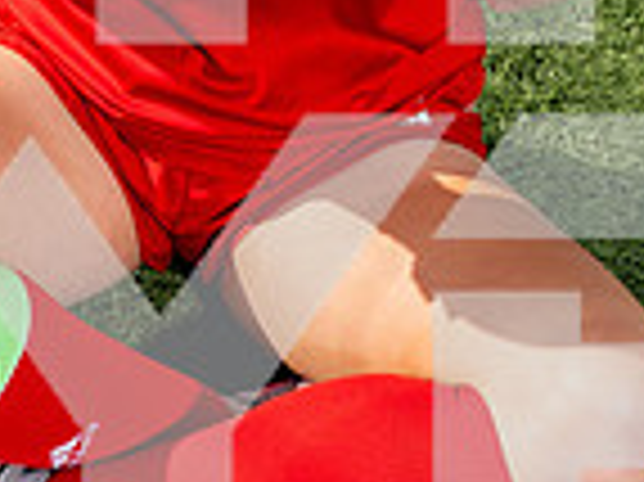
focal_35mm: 144
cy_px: -198
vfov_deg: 10.0
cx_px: 358
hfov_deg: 13.7
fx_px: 2677
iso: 100
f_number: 8
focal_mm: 32
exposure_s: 1/250
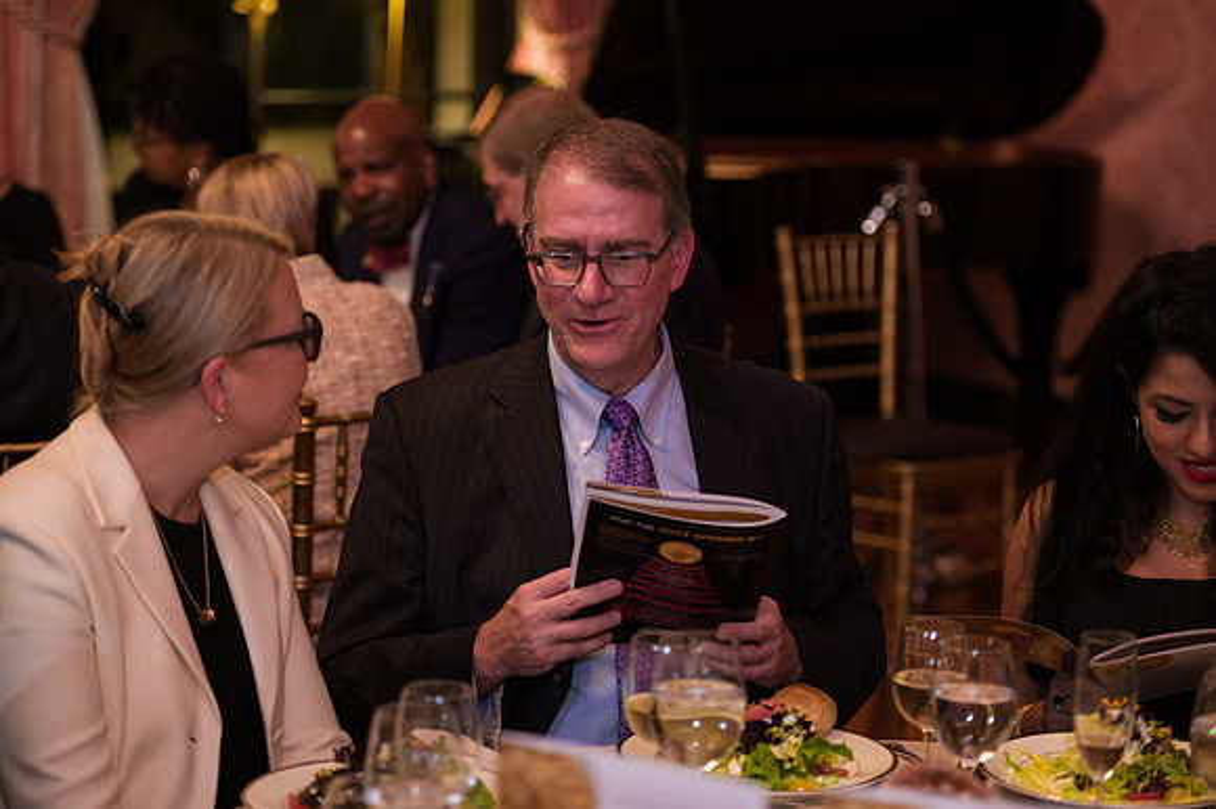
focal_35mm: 93
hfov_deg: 22.0
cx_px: 609
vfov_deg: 14.7
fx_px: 3133
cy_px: 405
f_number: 3.2
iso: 3200
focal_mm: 92
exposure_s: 1/200
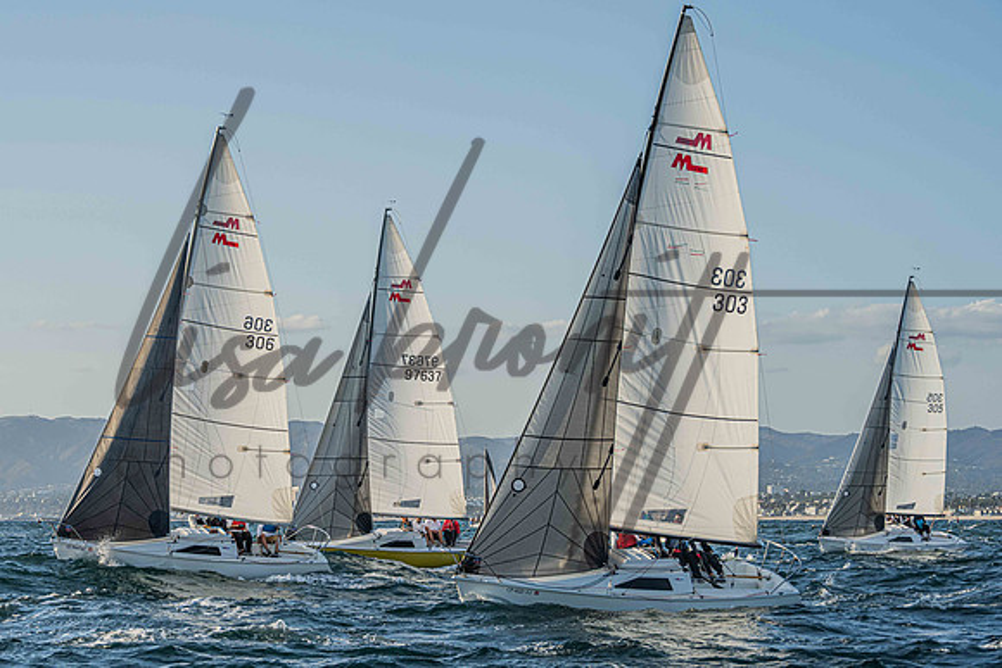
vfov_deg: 16.3
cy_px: 344
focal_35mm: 84
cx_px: 404
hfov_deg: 24.2
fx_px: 2337
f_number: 8
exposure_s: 1/1000
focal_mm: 70
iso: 400
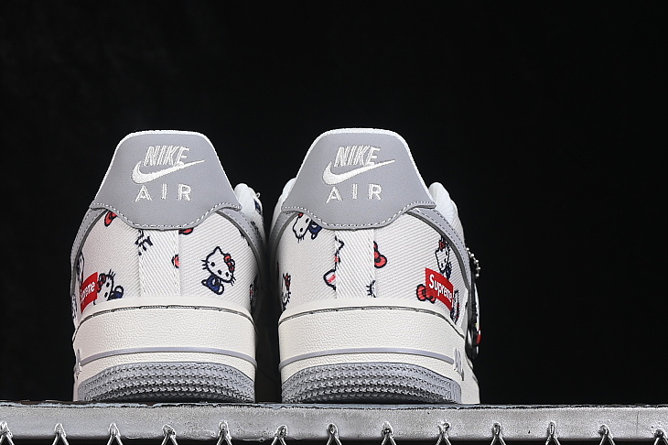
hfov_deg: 18.4
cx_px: 281
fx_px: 2059
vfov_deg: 12.3
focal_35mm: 111
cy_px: 198
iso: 160
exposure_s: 1/80
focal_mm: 50
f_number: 8
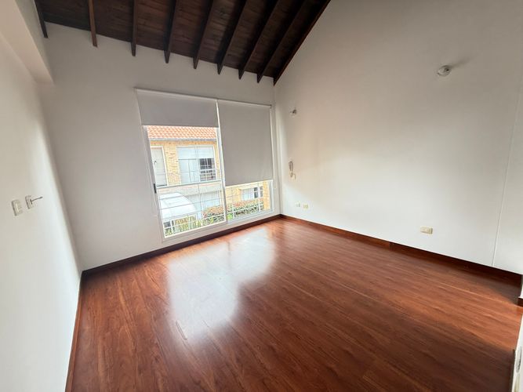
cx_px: 262
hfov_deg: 102.1
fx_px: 211
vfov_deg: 85.7
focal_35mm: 14
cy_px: 196
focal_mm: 2.22
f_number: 2.2
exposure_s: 1/99
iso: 125
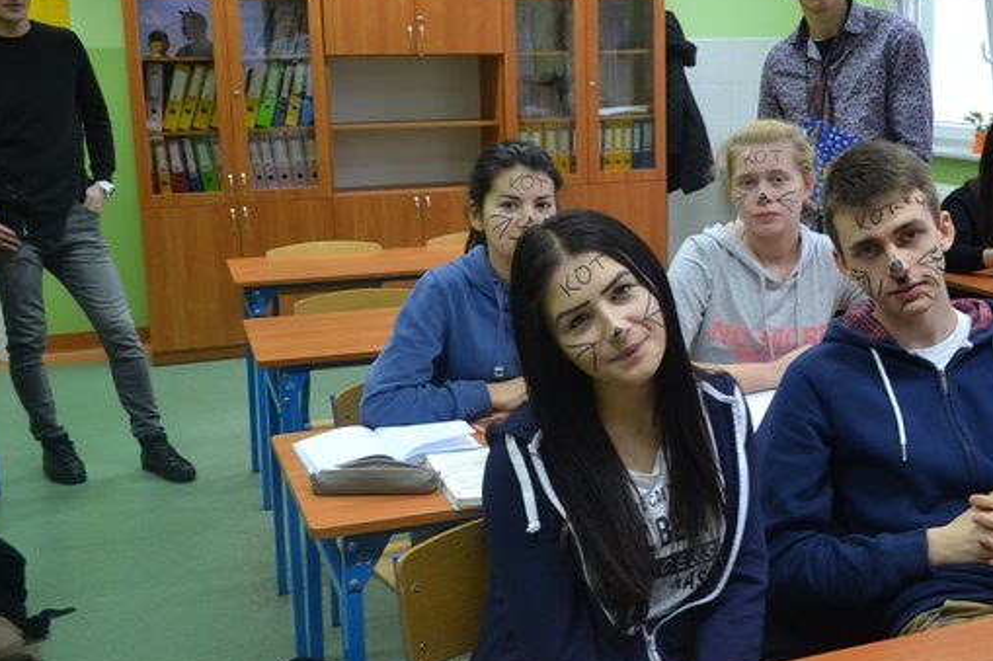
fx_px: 1268
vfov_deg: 29.2
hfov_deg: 42.5
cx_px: 613
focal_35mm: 46
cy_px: 299
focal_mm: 24
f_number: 4
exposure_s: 1/60
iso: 900
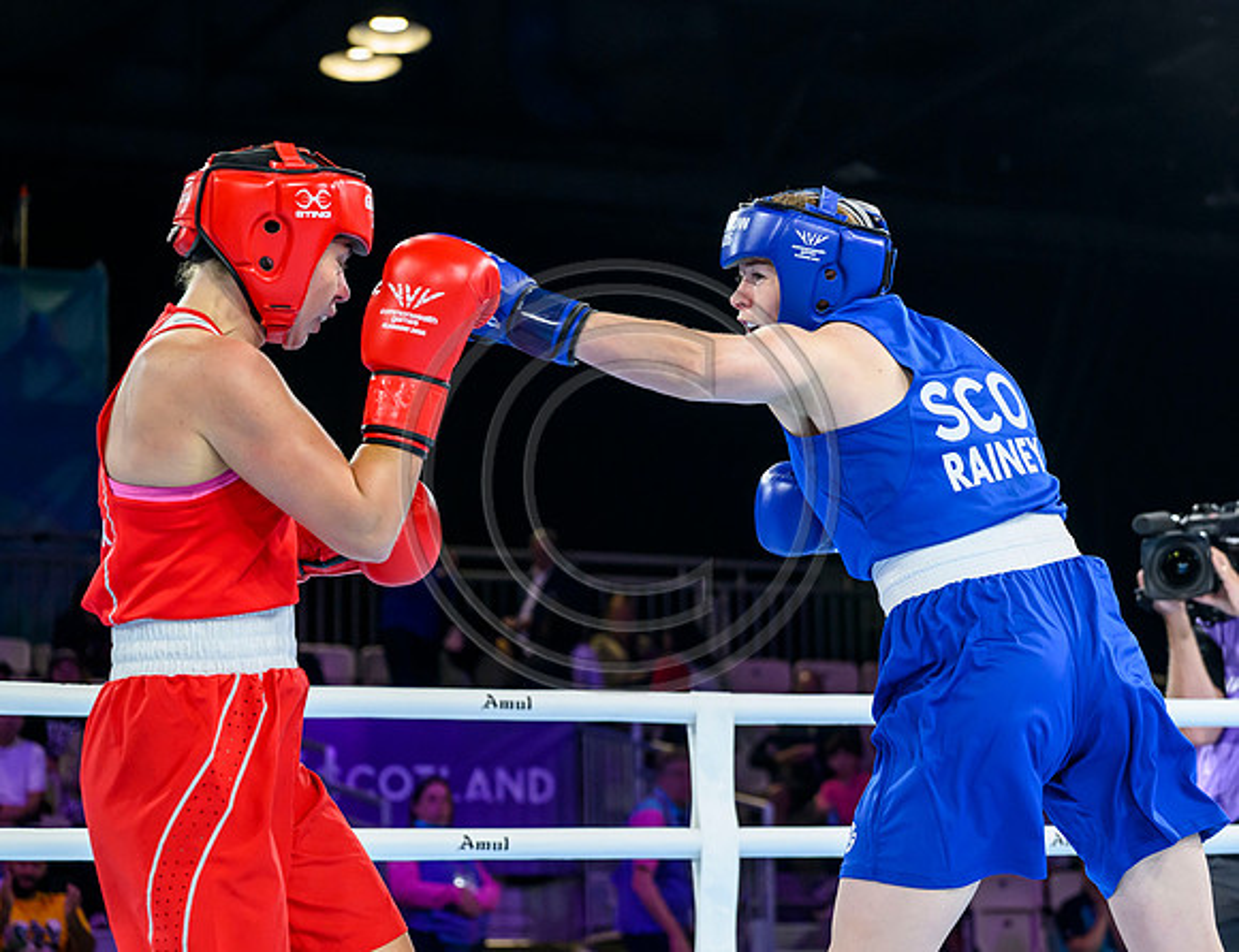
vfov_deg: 15.2
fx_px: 3557
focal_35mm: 98
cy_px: 392
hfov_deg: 19.7
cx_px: 848
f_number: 3.5
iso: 2500
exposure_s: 1/1600
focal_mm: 70
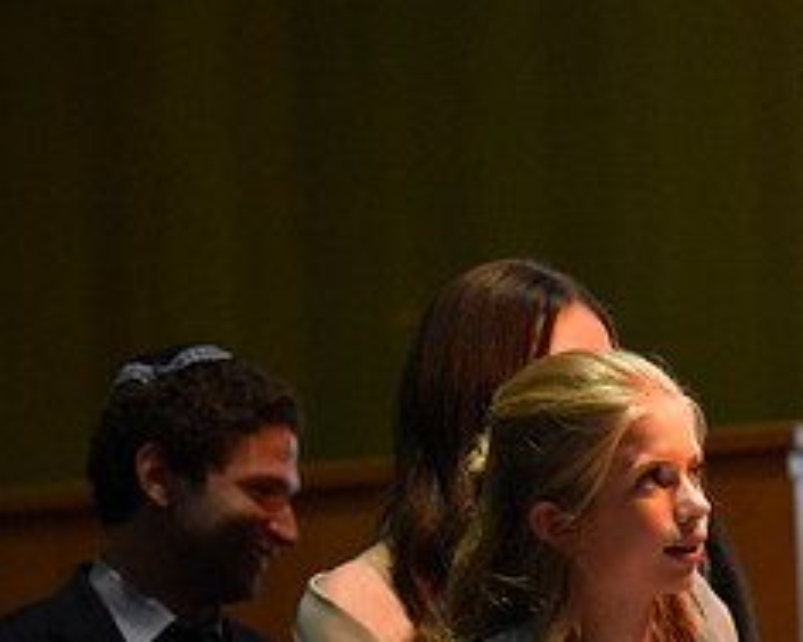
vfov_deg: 4.1
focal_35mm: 382
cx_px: 687
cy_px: 514
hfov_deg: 5.1
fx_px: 9078
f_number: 2.8
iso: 6400
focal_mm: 165
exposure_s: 1/40
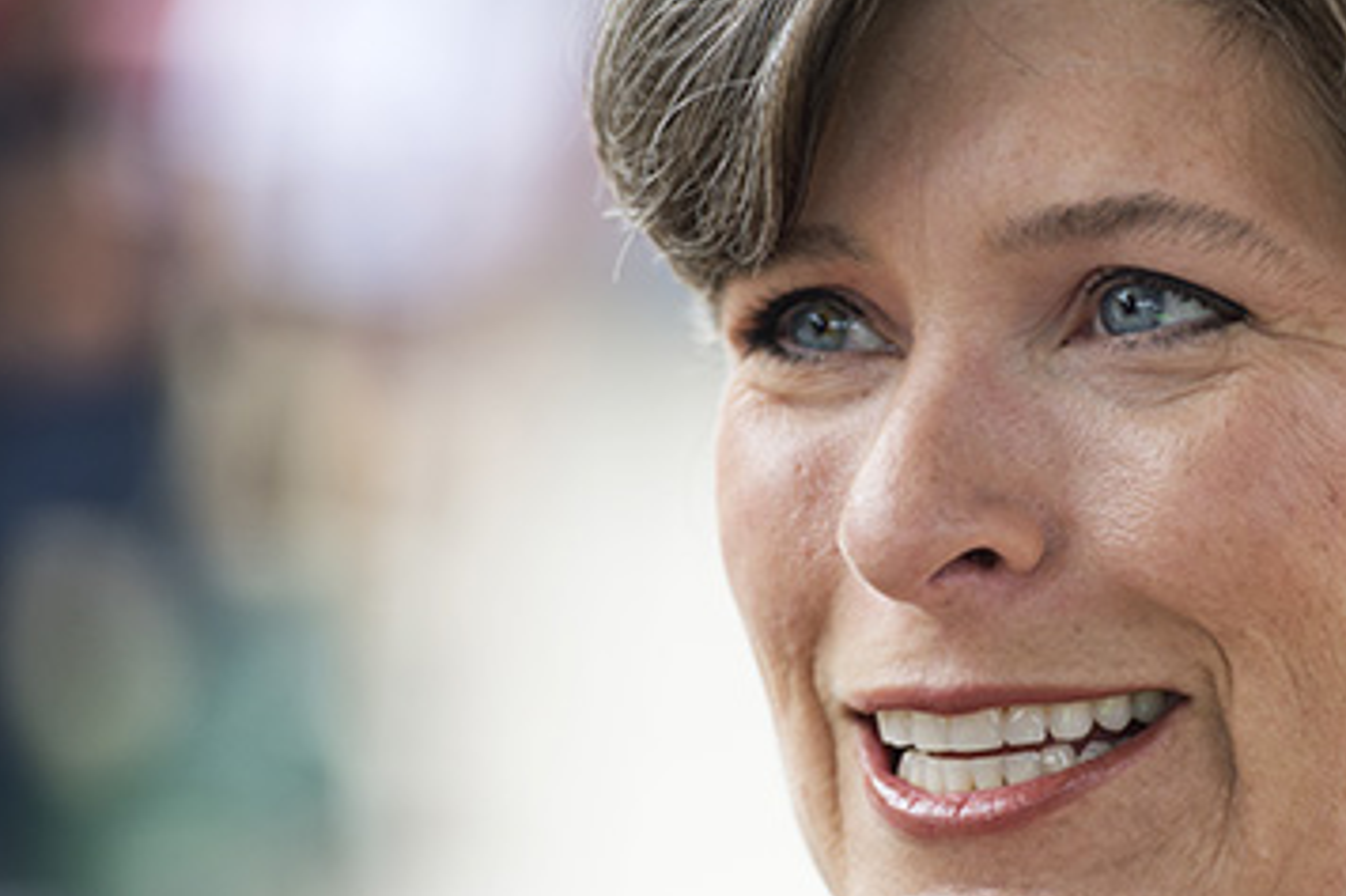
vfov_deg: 4.1
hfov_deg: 6.1
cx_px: 1112
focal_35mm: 337
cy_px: 495
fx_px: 12594
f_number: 4
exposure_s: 1/1250
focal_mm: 200
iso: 400
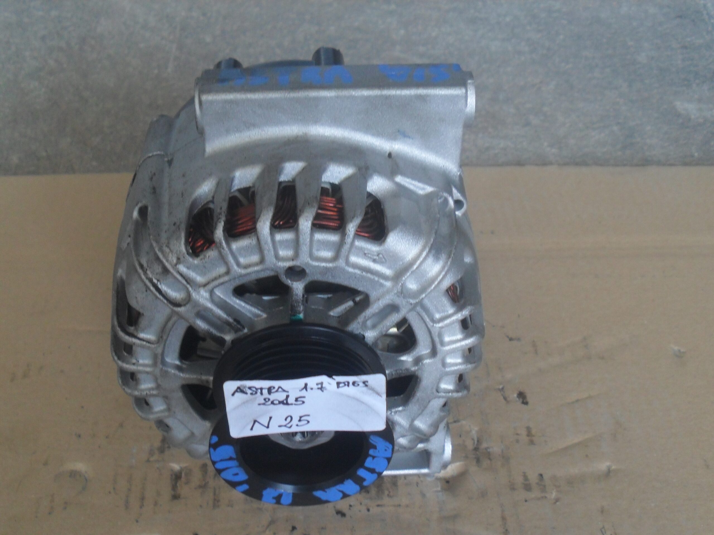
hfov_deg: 52.6
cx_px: 357
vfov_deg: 40.7
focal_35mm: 35
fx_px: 722
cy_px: 268
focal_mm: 6.3
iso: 100
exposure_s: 1/45
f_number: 3
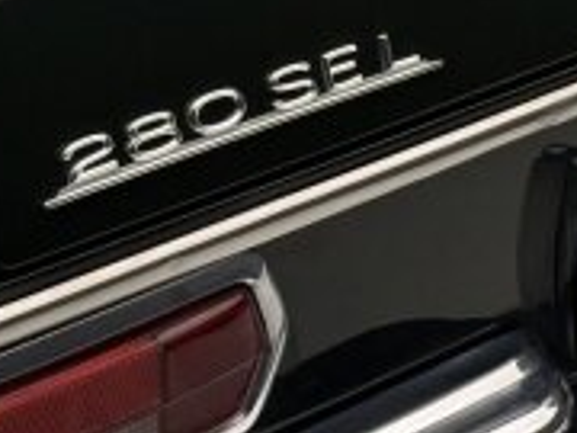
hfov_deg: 11.5
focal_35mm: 171
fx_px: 2850
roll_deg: -0.7
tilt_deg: -20.1
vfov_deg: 8.6
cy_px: -26
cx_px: 465
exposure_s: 1/99
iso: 200
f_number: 1.78
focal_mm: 6.76
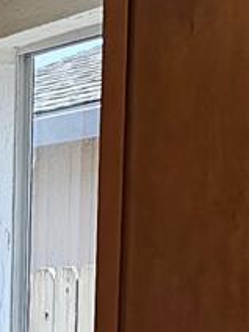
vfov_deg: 10.7
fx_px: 1563
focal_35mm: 163
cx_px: -145
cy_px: 745
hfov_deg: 8.8
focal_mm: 6.3
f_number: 1.7
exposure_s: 1/207
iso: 32
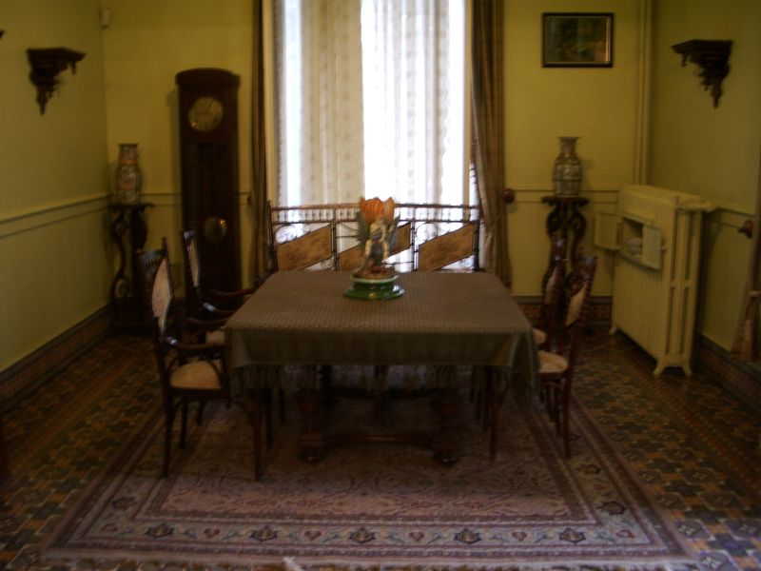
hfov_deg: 52.6
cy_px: 286
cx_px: 380
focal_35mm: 35
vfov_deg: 40.7
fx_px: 769
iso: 100
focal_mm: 5.8
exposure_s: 1/2
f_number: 2.6
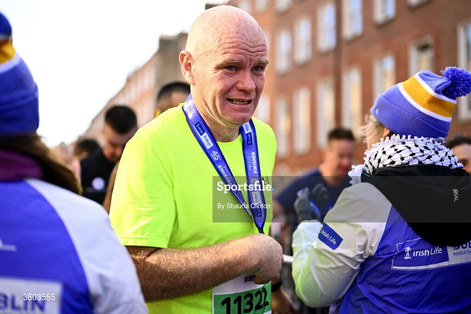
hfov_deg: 39.6
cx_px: 236
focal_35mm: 50
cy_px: 157
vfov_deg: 27.0
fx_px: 654
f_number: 1.8
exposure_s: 1/5000
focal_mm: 50
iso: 800
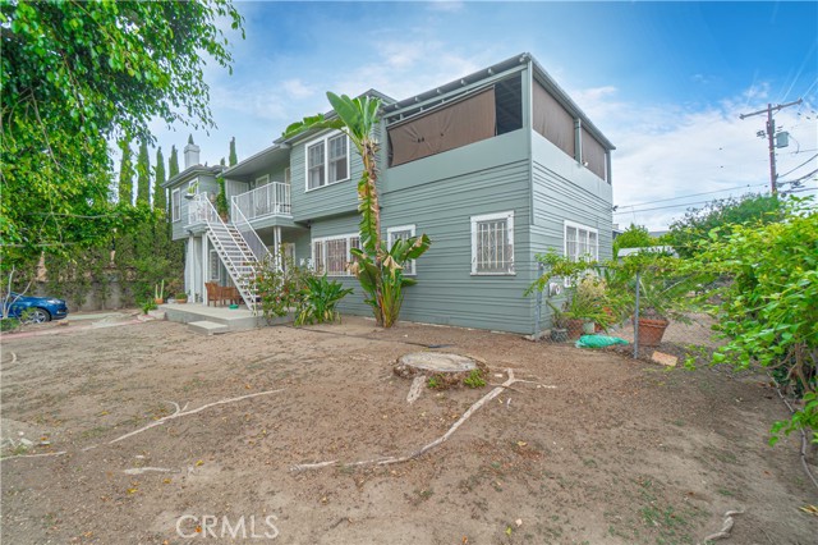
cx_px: 409
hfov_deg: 100.4
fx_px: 341
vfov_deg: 77.3
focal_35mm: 15
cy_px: 272
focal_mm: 10
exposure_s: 1/125
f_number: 7.1
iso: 160
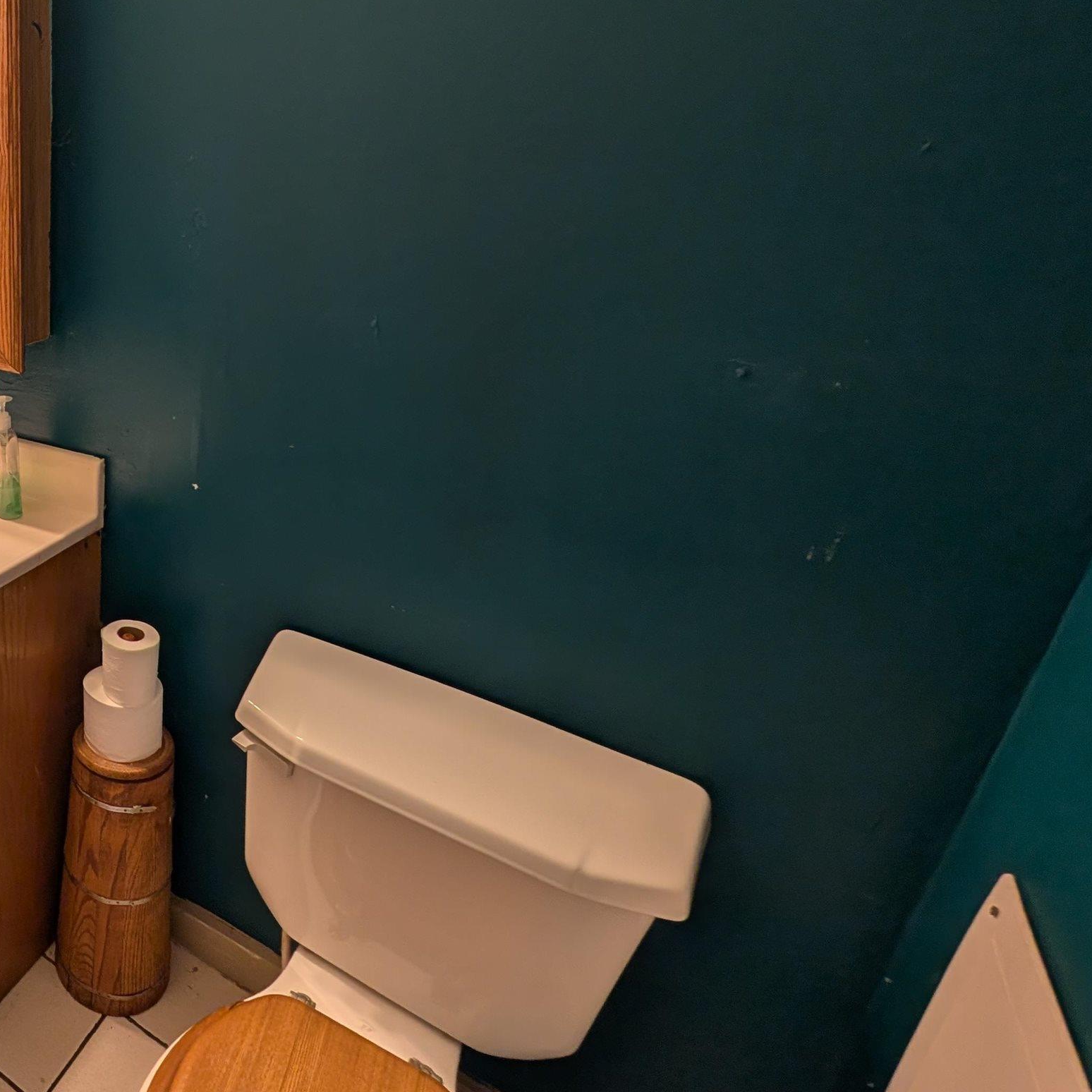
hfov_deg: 56.3
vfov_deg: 71.2
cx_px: 15
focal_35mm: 21
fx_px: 749
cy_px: 426
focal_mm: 2.02
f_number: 1.7
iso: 56
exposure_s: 1/60
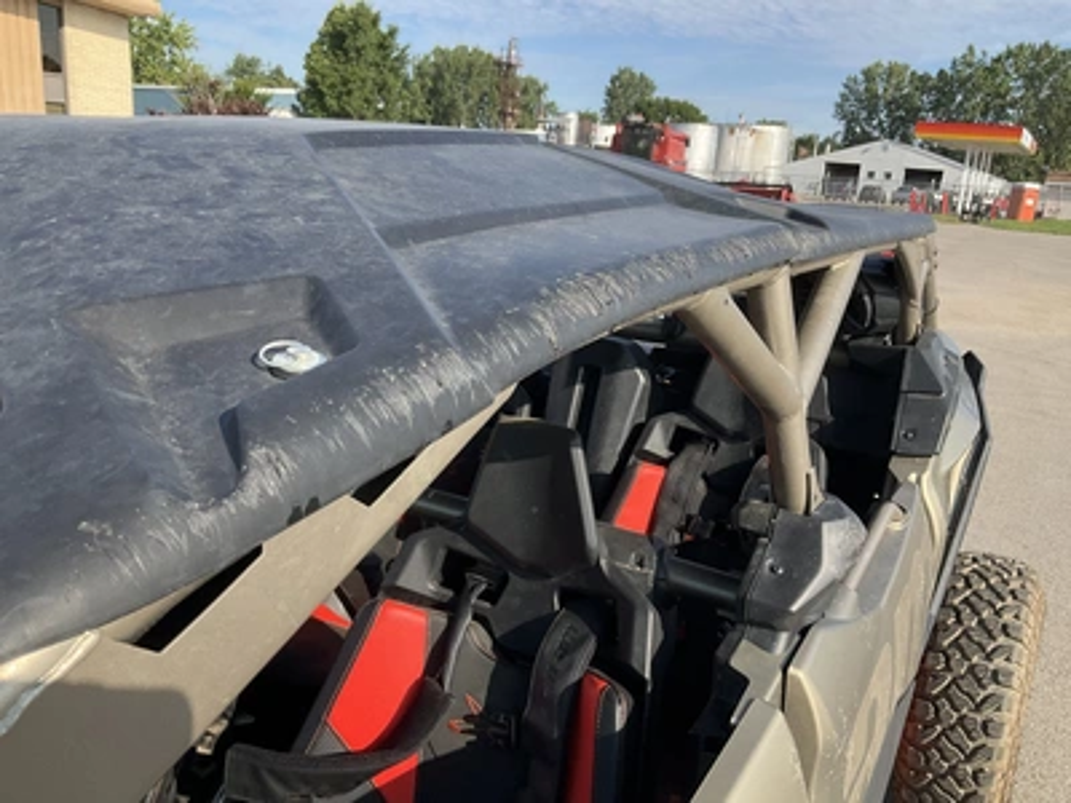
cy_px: 402
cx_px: 536
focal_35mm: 29
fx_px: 897
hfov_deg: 61.7
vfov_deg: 48.2
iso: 25
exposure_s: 1/842
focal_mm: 3
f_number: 1.8
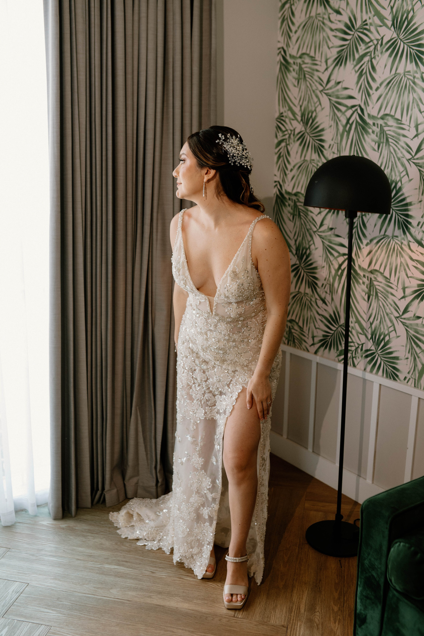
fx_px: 618
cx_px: 212
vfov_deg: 54.4
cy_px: 318
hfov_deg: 37.9
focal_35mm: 35
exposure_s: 1/200
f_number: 2.8
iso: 400
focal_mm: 35
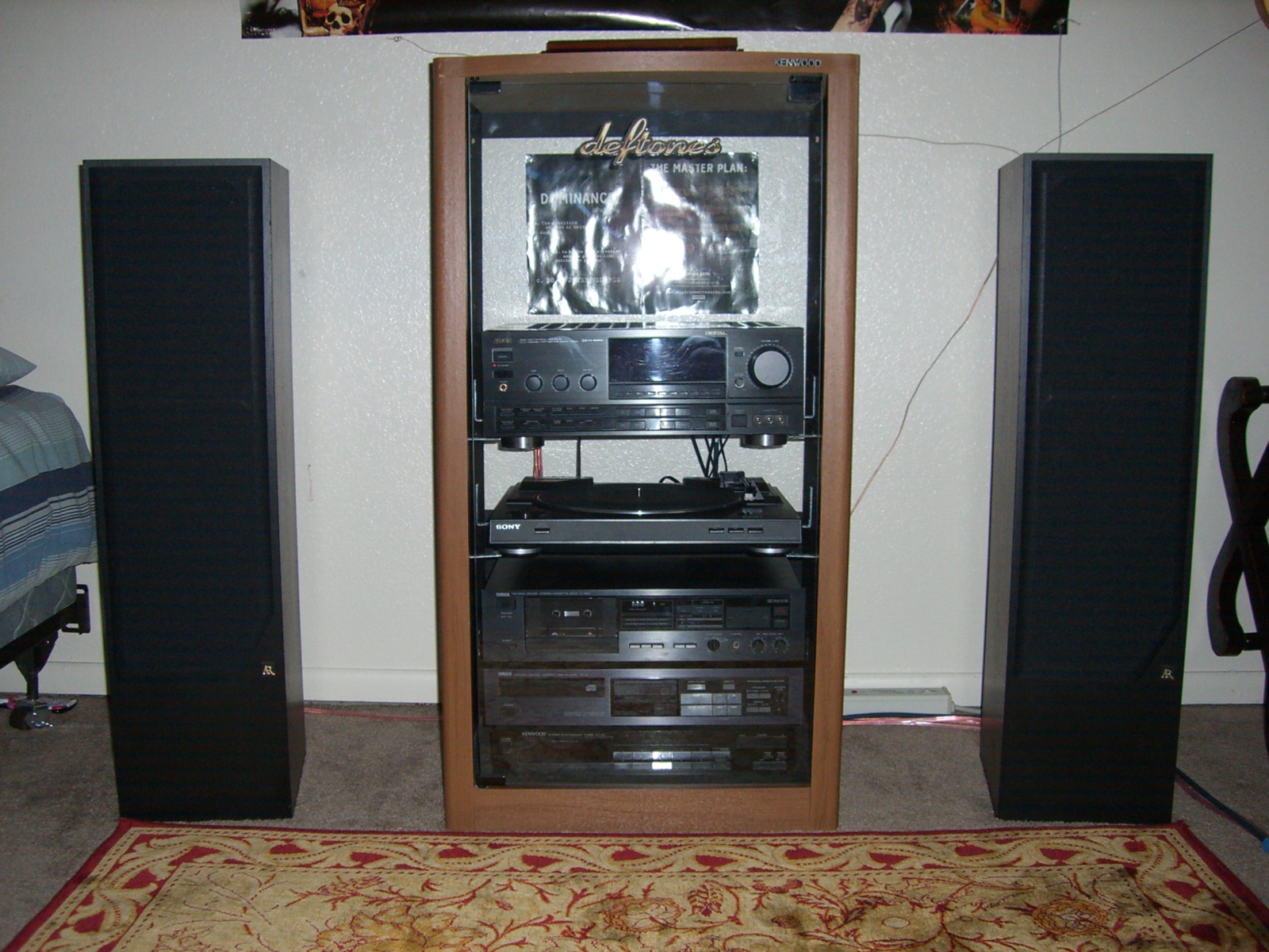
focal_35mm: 38
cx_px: 634
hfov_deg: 49.0
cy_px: 476
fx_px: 1393
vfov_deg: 37.7
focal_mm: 6.2
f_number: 2.7
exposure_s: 1/60
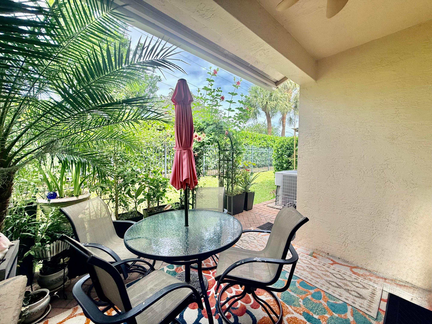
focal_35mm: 14
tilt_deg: -3.1
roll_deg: -0.7
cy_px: 162
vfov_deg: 85.7
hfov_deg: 102.1
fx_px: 175
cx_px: 216
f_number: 2.2
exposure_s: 1/461
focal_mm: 2.22
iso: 64
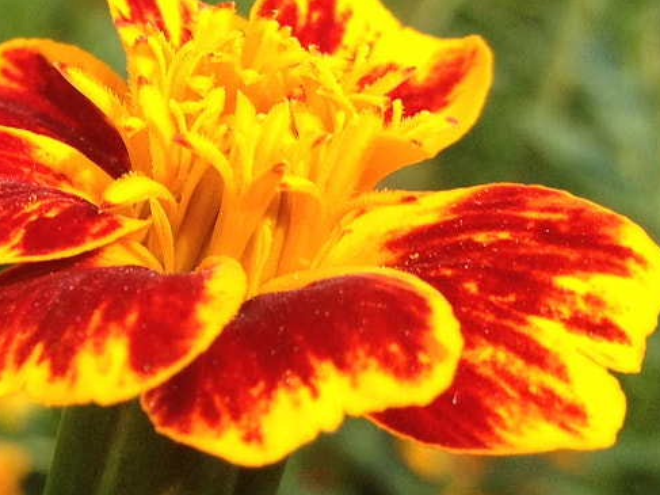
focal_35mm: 115
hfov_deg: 16.1
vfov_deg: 12.8
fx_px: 2192
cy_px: 95
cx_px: -221
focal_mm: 4.28
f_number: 2.4
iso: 50
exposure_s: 1/606
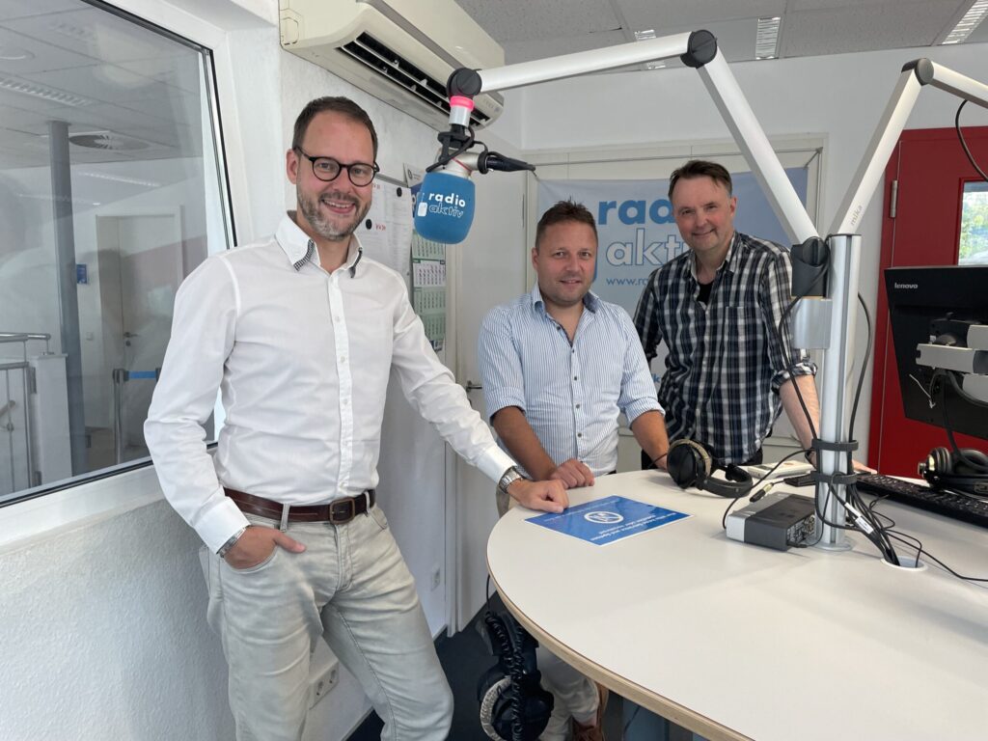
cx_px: 494
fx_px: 742
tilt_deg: -6.1
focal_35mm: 26
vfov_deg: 53.1
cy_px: 370
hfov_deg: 67.3
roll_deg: +0.3
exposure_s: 1/121
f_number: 1.6
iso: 125
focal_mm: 4.2
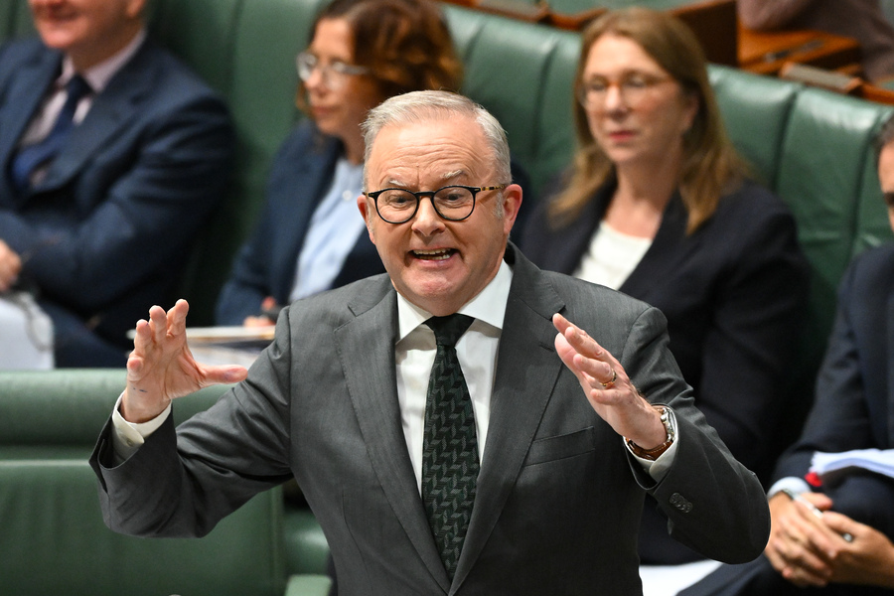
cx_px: 447
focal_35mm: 210
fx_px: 5215
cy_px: 298
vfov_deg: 6.5
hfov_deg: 9.8
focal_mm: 210
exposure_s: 1/250
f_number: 4
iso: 5000
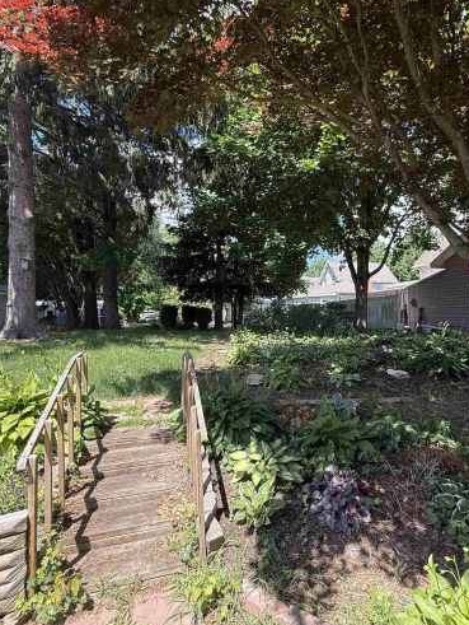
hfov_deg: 68.2
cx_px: 276
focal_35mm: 19
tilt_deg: +1.3
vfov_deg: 84.6
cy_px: 311
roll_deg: -0.3
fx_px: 343
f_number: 2.2
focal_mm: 2.22
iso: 80
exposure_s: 1/424
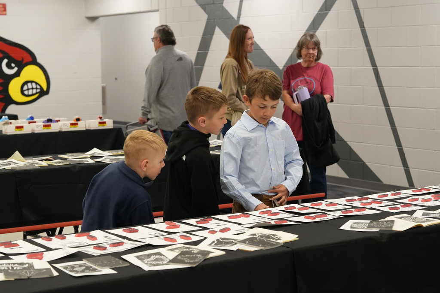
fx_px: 917
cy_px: 146
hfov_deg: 27.0
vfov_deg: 18.2
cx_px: 220
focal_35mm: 75
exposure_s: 1/250
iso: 3200
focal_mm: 50
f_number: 4
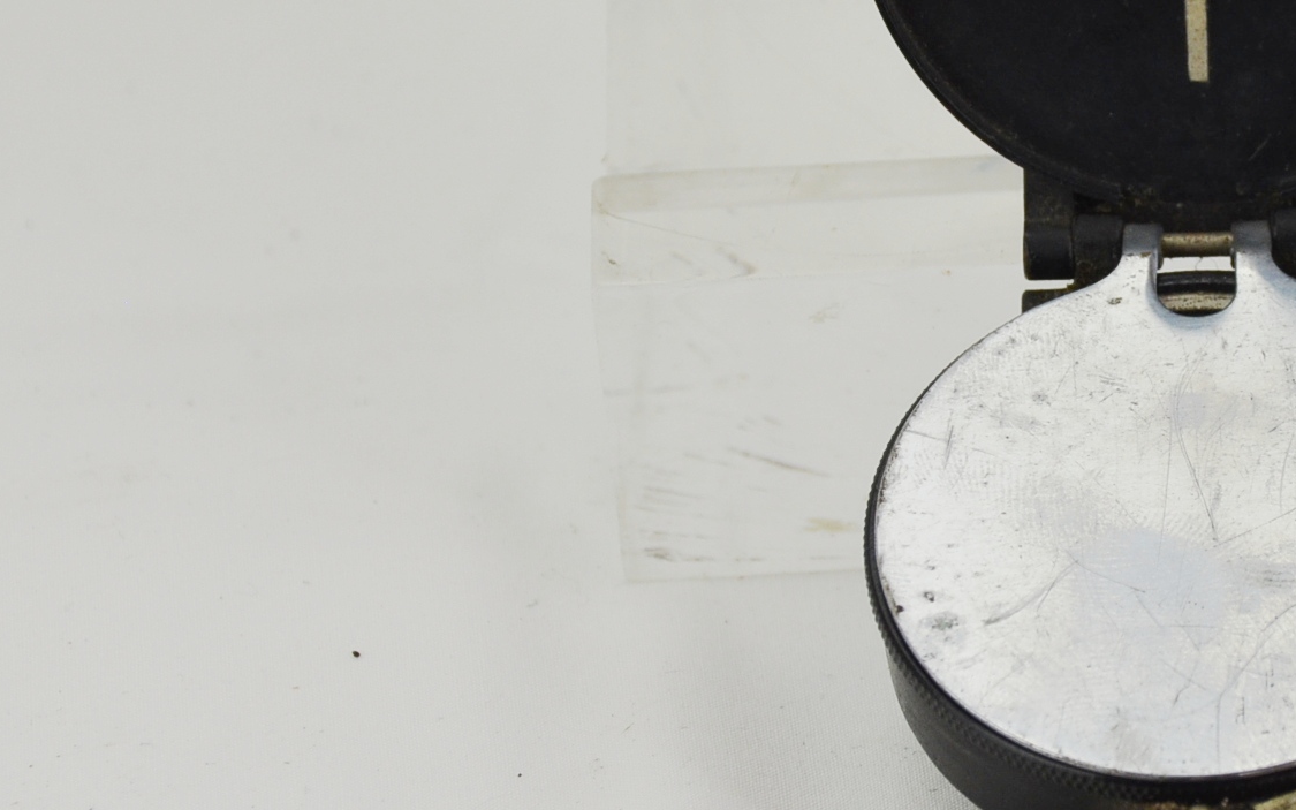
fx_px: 8265
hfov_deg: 8.9
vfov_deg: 5.6
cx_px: 1079
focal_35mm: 234
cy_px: 387
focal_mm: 70
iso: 560
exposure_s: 1/250
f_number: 5.3
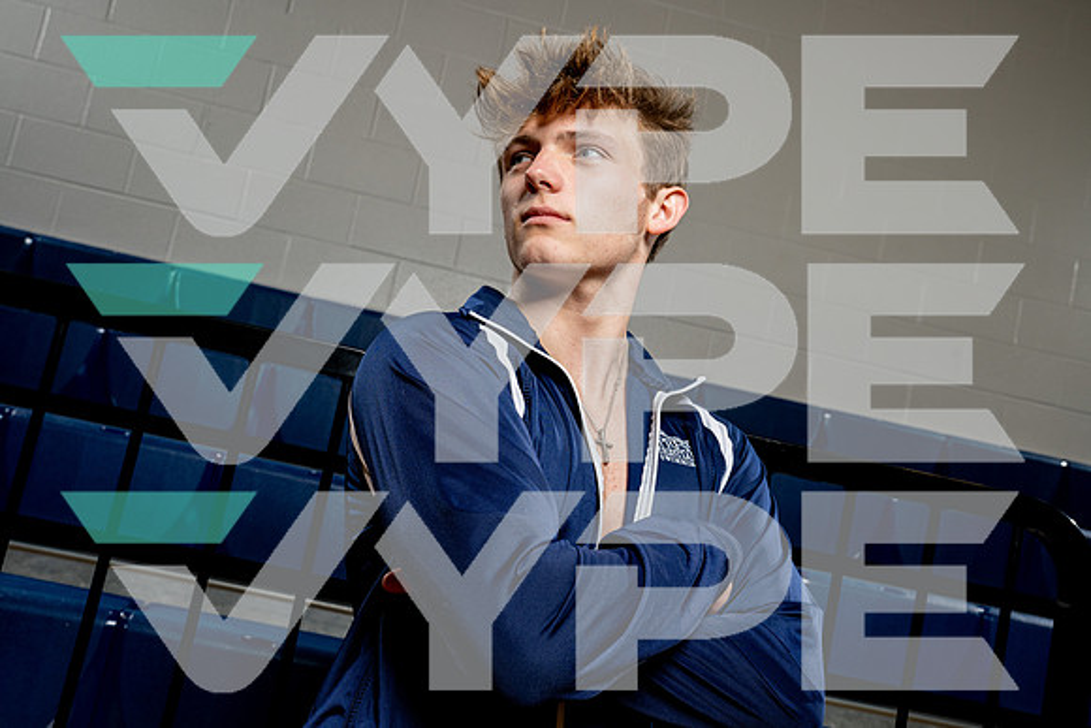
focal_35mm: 38
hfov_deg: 50.7
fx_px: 1152
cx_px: 546
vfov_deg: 35.1
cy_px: 364
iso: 320
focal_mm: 38
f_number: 8
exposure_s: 1/250
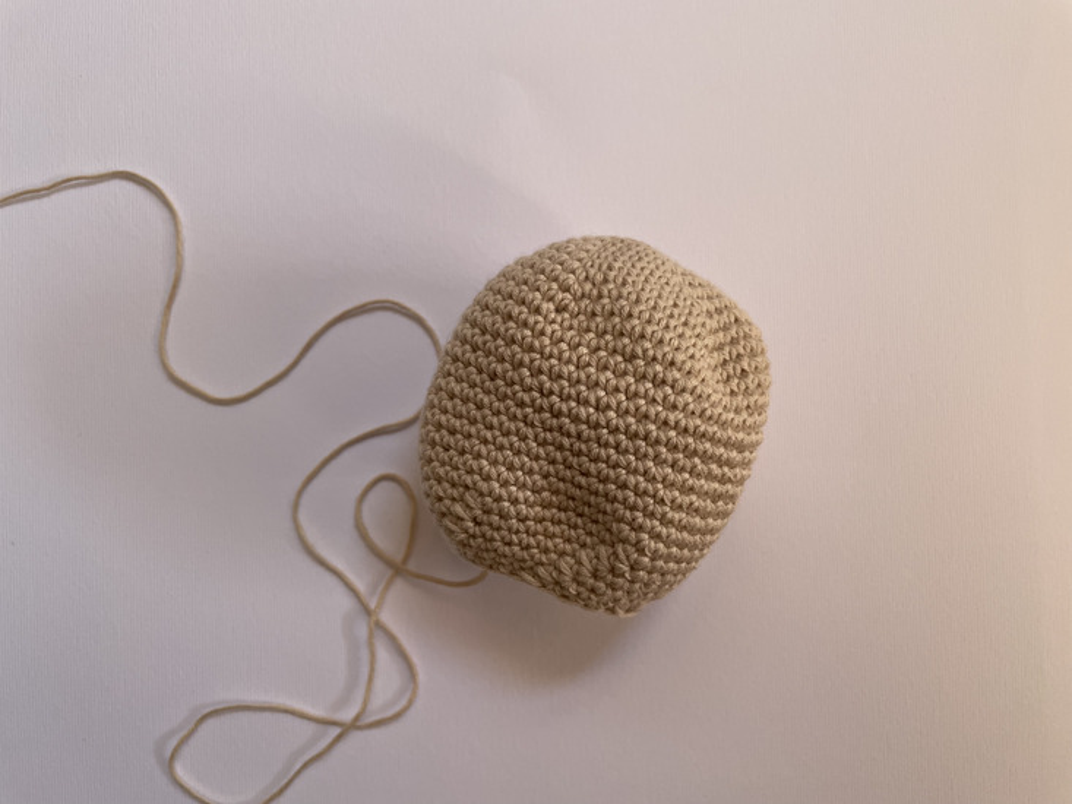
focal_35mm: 26
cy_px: 402
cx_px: 536
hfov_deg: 67.3
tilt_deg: -88.9
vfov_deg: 53.1
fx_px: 805
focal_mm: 4.2
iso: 125
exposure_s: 1/112
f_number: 1.6
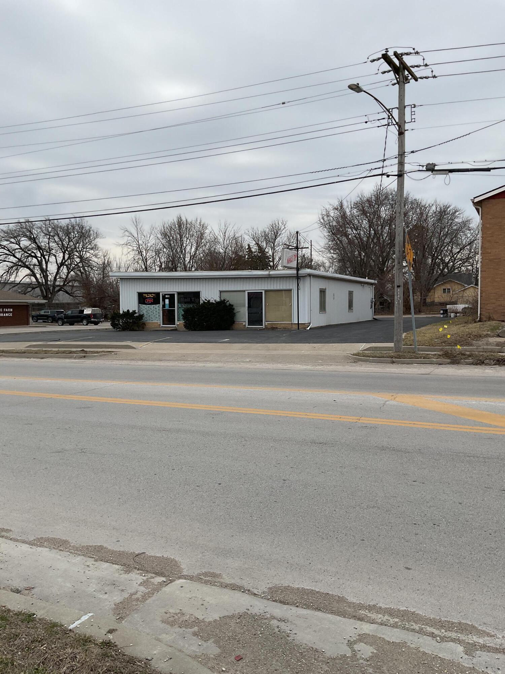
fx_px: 564
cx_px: 252
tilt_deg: -3.7
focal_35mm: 29
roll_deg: +0.5
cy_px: 337
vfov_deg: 61.7
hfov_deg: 48.2
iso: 16
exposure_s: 1/1848
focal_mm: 3
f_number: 1.8
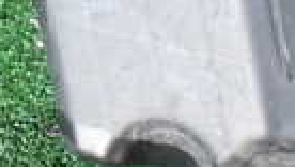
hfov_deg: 14.7
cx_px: 346
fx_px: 1112
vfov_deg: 8.0
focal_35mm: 142
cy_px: -223
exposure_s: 1/30
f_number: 2.3
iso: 250
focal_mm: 5.4
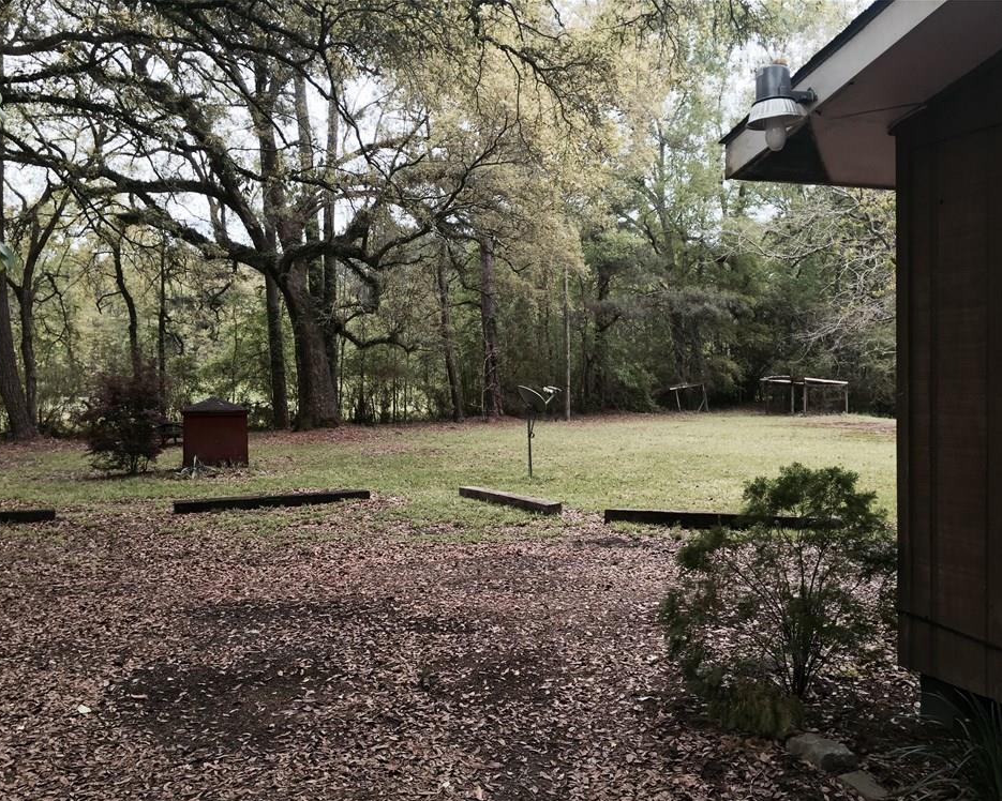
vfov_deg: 47.1
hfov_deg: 57.2
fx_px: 919
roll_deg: +0.1
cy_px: 410
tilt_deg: -2.8
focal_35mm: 31
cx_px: 498
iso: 32
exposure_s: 1/332
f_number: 2.2
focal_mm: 4.15
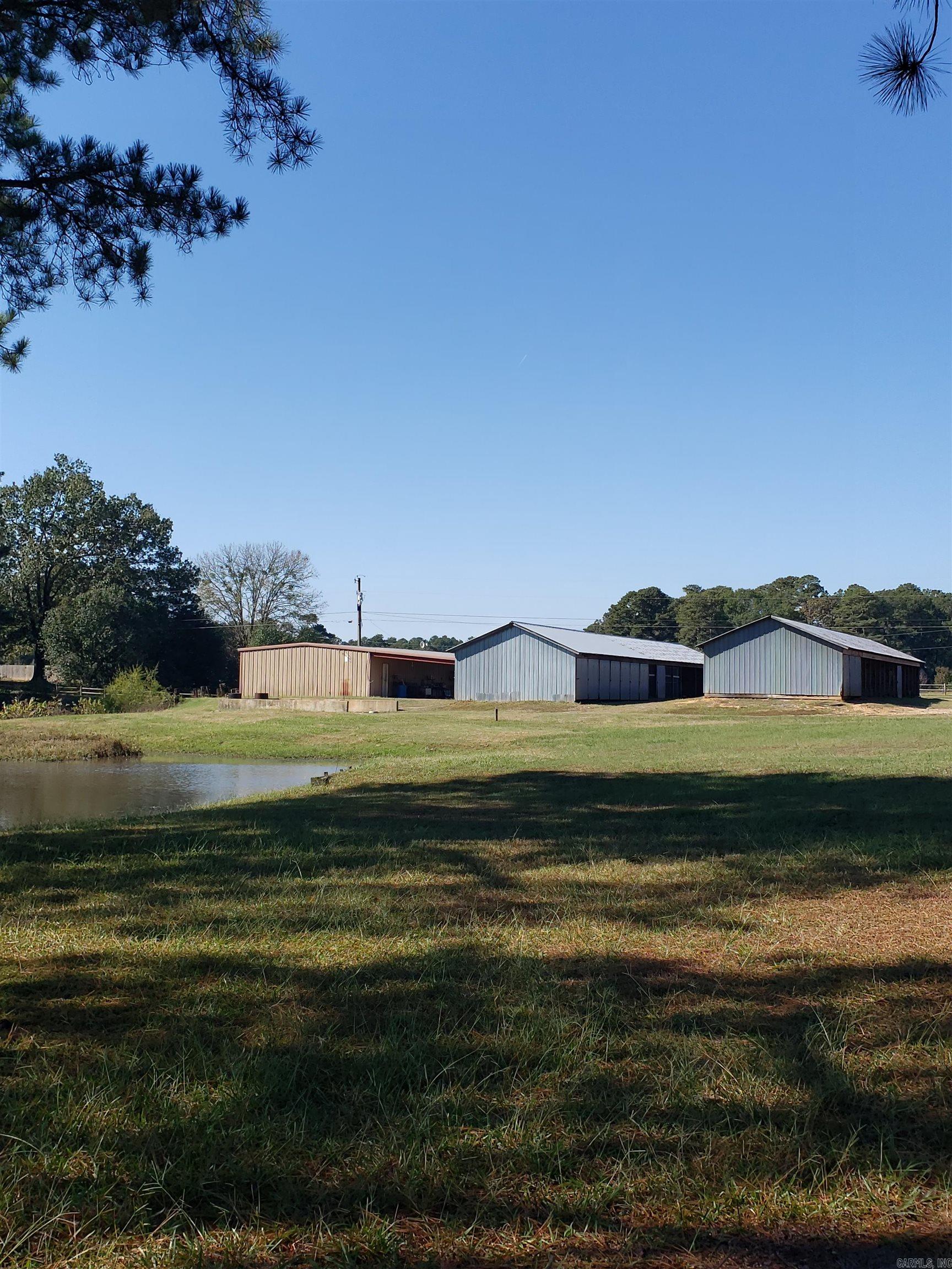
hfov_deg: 53.1
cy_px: 634
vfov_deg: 67.3
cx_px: 476
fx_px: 953
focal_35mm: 26
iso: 50
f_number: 2.4
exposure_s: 1/1206
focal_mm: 4.3
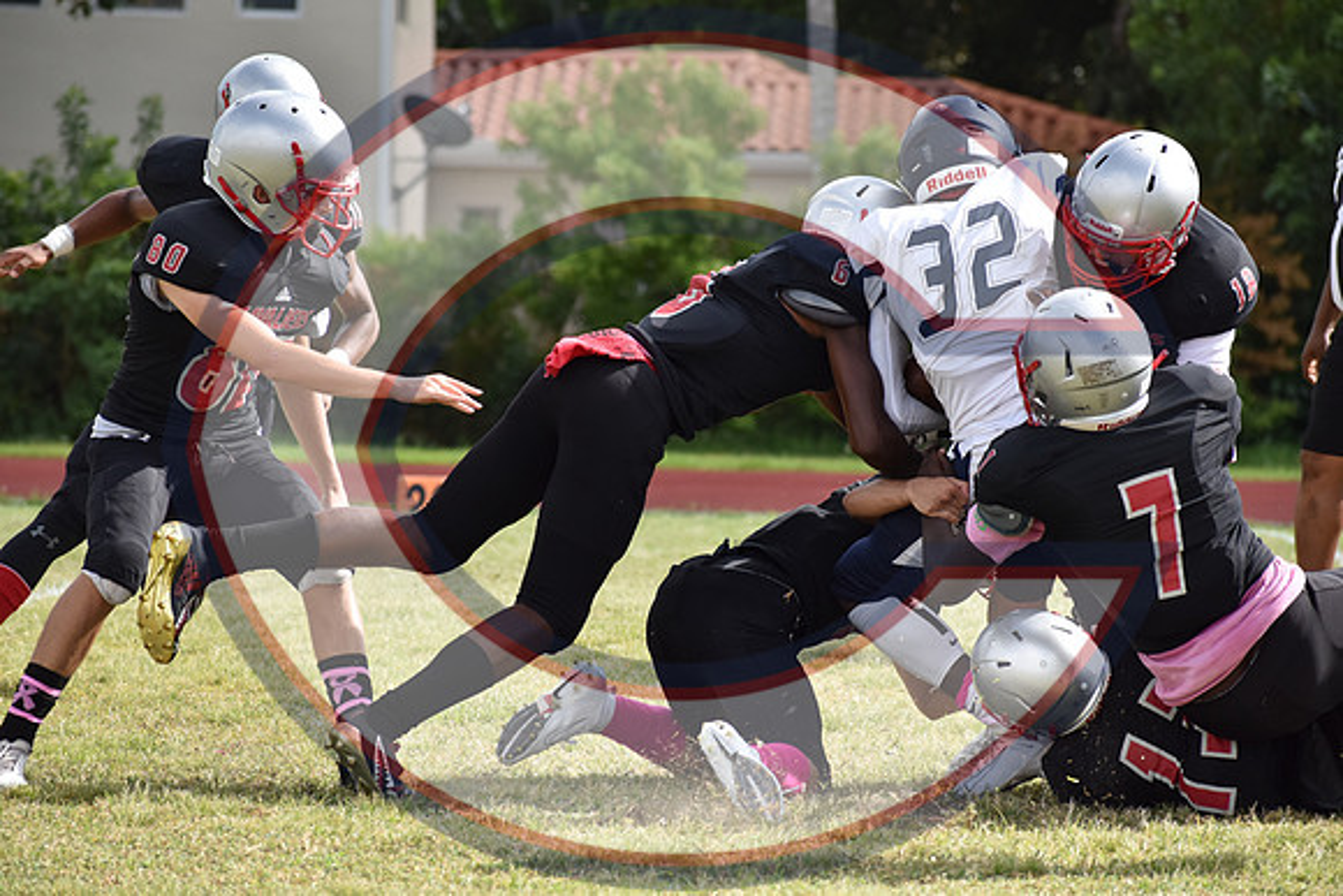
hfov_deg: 8.3
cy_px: 448
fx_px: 9235
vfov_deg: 5.6
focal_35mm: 248
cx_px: 672
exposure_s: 1/1600
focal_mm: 165
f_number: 6.3
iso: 400
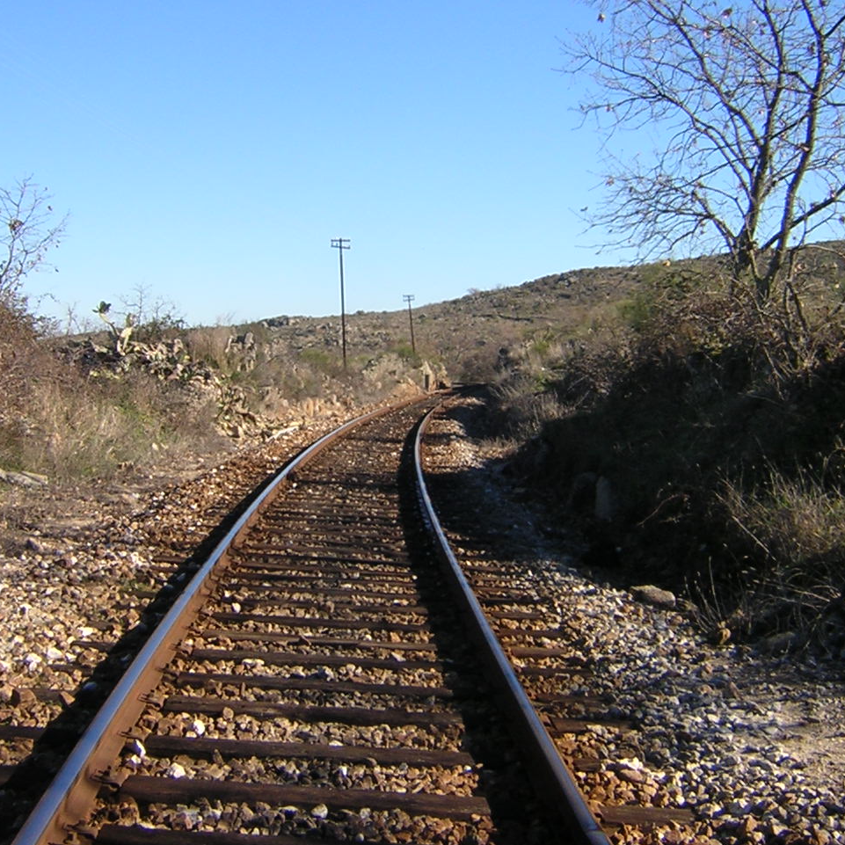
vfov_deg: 32.1
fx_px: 1464
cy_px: 324
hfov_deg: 32.2
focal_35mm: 53
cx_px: 419
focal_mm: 4.7
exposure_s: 1/245
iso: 100
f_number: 5.2
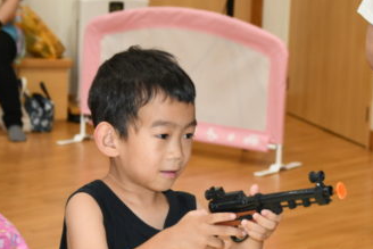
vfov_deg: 9.0
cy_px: 169
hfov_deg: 13.5
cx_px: 181
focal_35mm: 152
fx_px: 1576
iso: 1000
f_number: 4.8
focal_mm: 50
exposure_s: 1/250
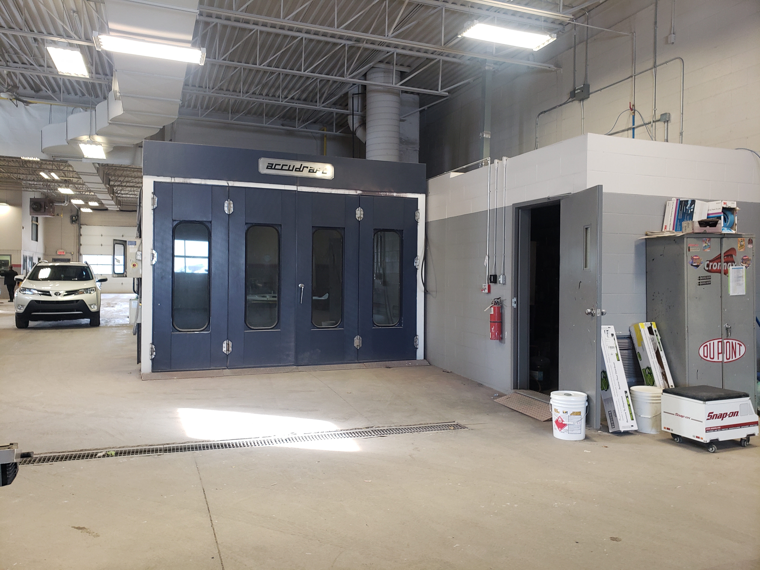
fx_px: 571
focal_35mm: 26
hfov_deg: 67.3
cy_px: 285
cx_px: 380
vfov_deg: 53.1
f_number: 2.4
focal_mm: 4.3
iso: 160
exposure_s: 1/60
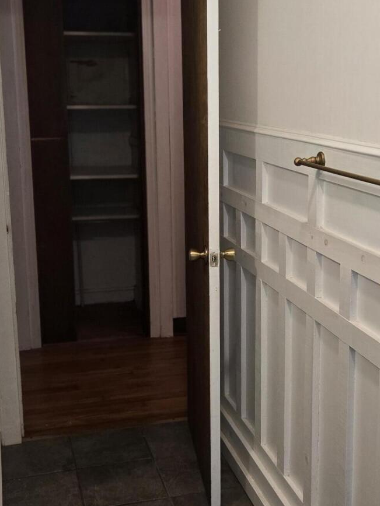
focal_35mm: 53
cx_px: 229
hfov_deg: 27.5
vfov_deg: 36.2
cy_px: 255
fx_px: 776
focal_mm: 5.4
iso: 160
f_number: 1.8
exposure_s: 1/120
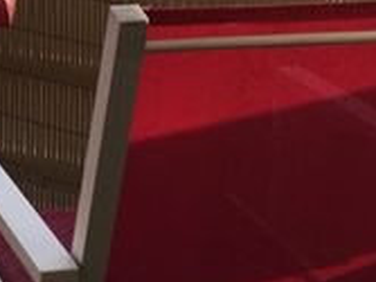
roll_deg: +0.1
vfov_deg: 13.3
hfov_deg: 17.7
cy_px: -165
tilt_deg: -6.6
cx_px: -115
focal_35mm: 104
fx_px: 1129
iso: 25
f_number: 2.2
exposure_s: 1/1148
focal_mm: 4.15
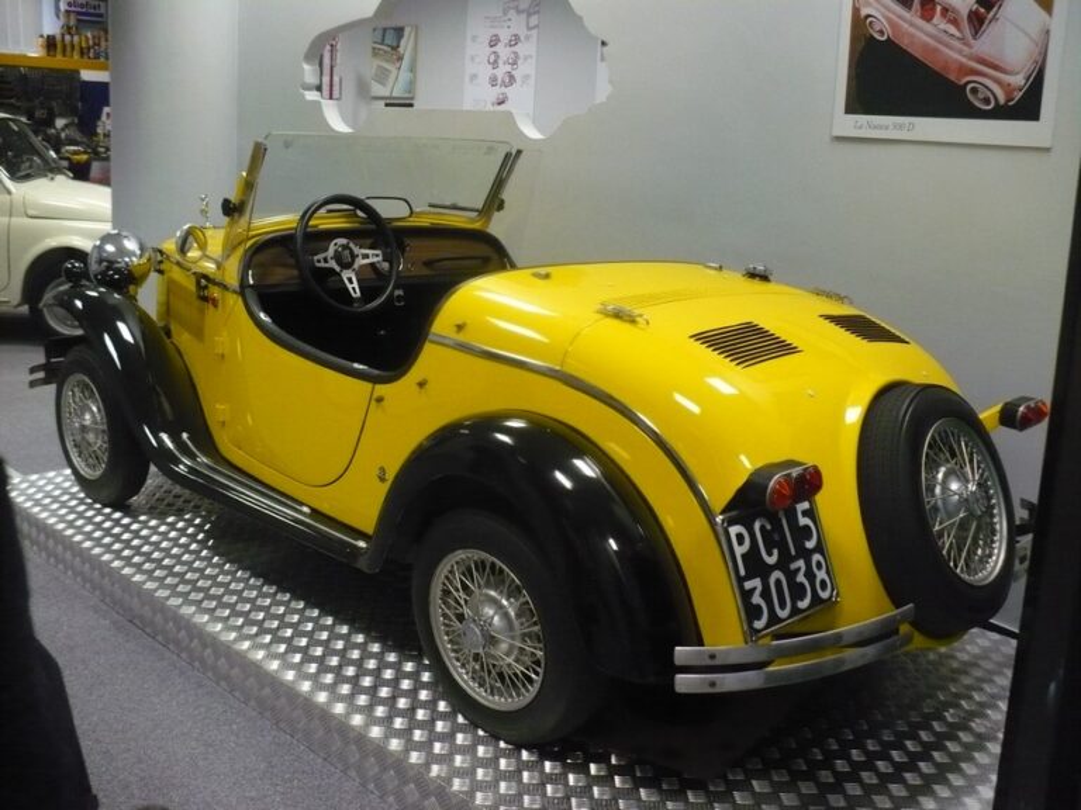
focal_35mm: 37
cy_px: 405
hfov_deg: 50.1
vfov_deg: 38.7
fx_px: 1155
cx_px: 540
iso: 400
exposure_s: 1/50
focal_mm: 6.1
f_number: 2.8
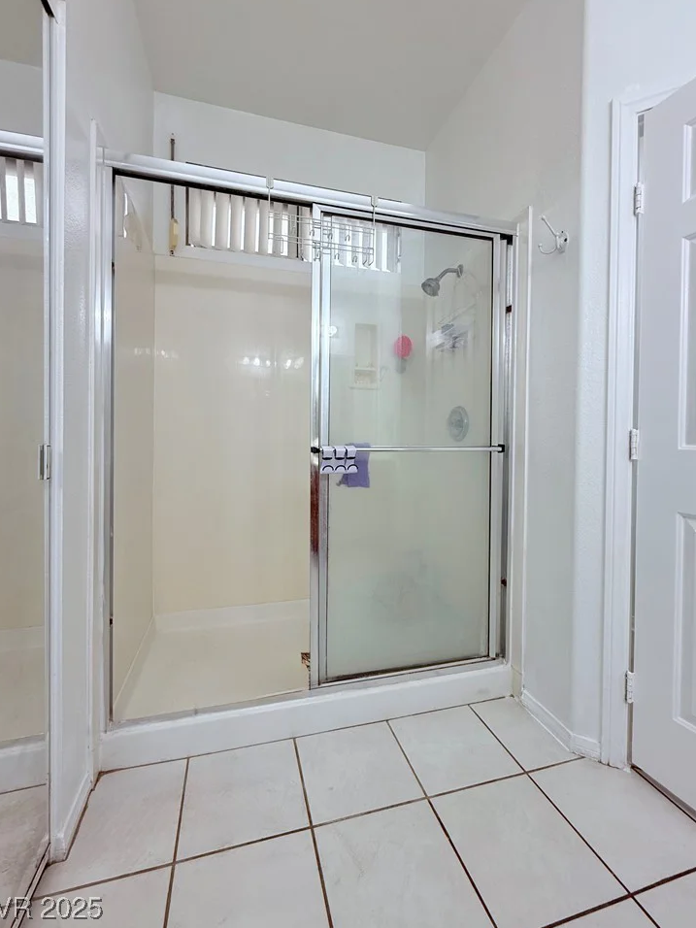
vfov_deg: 98.1
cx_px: 344
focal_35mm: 15
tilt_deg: +0.2
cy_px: 439
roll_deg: -0.5
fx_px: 402
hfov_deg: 81.7
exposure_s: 1/120
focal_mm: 2.22
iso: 80
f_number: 2.2
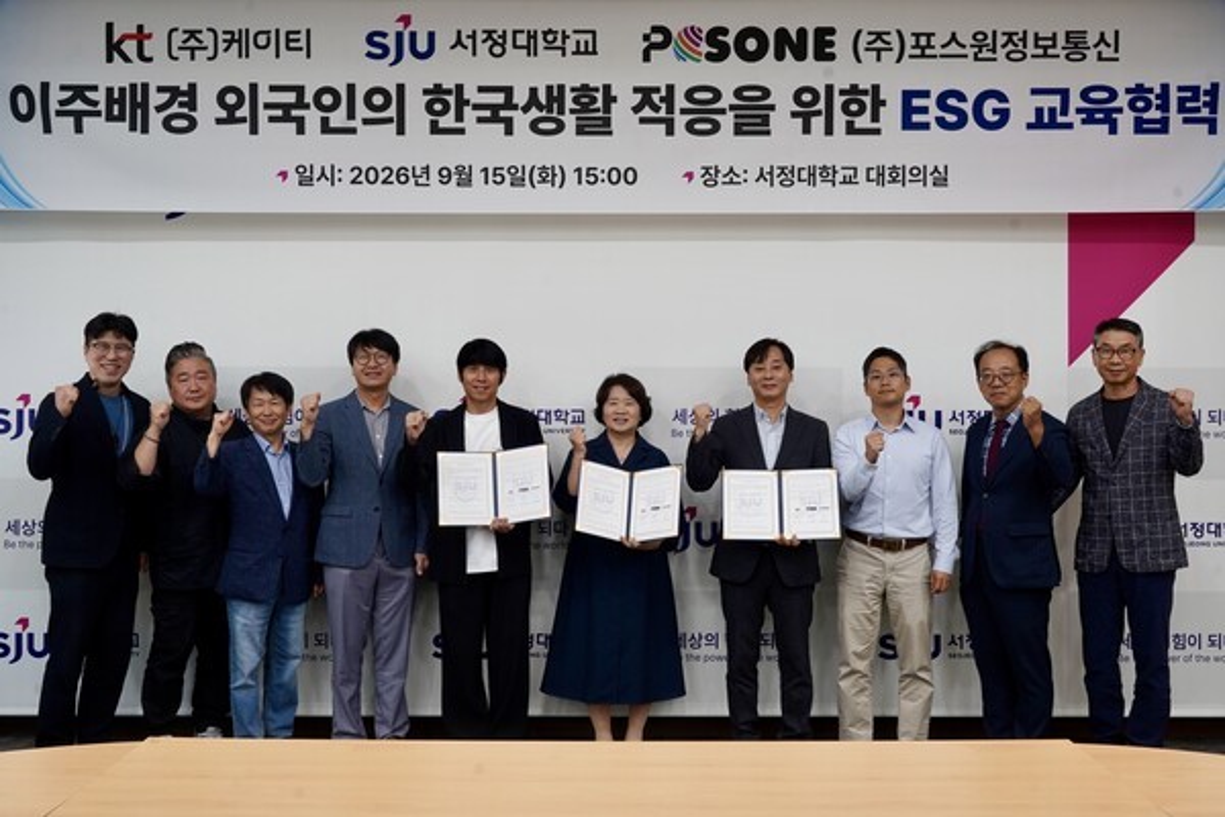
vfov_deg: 36.9
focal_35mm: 36
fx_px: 1225
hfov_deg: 53.1
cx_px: 612
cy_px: 408
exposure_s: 1/30
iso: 640
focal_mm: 36
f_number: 10
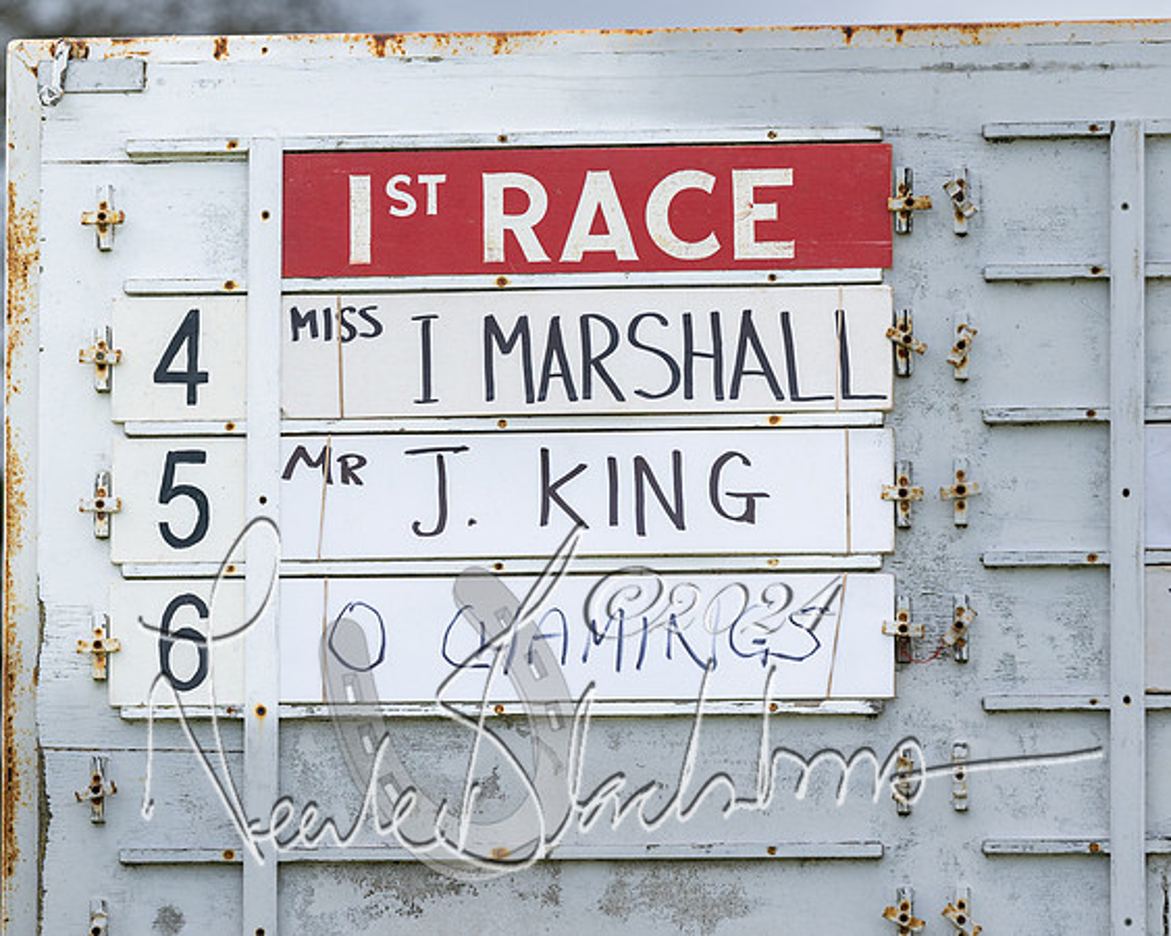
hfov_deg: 7.9
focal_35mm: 244
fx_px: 8470
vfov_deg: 6.3
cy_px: 468
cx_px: 586
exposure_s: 1/2000
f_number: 4
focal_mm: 145
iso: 200
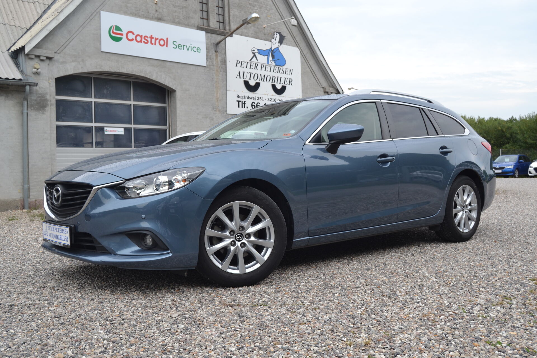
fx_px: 515
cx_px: 268
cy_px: 179
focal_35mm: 34
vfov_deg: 38.4
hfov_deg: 55.1
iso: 100
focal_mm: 23
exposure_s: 1/160
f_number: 6.3
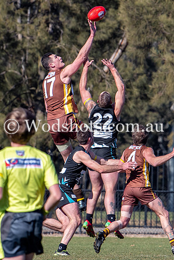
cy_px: 121
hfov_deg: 1.5
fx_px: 6711
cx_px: 96
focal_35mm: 926
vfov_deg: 2.2
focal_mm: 200
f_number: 5
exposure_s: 1/1000
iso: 220
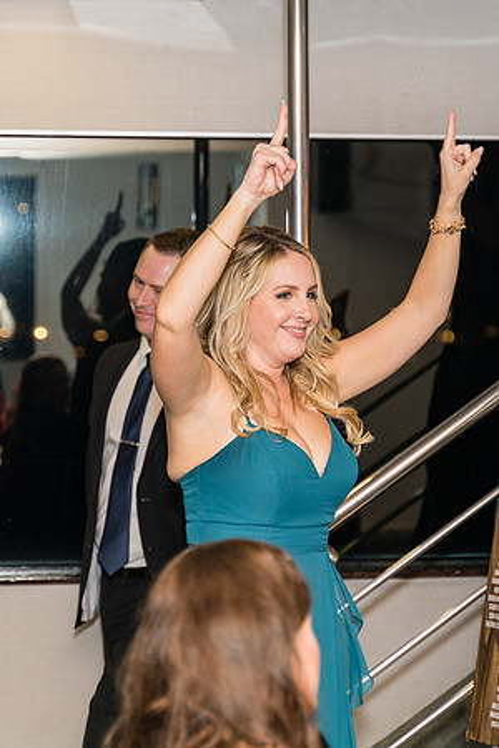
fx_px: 2246
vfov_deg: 18.9
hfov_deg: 12.7
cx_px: 289
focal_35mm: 108
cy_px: 334
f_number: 2.8
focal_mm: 65
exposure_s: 1/250
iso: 1000
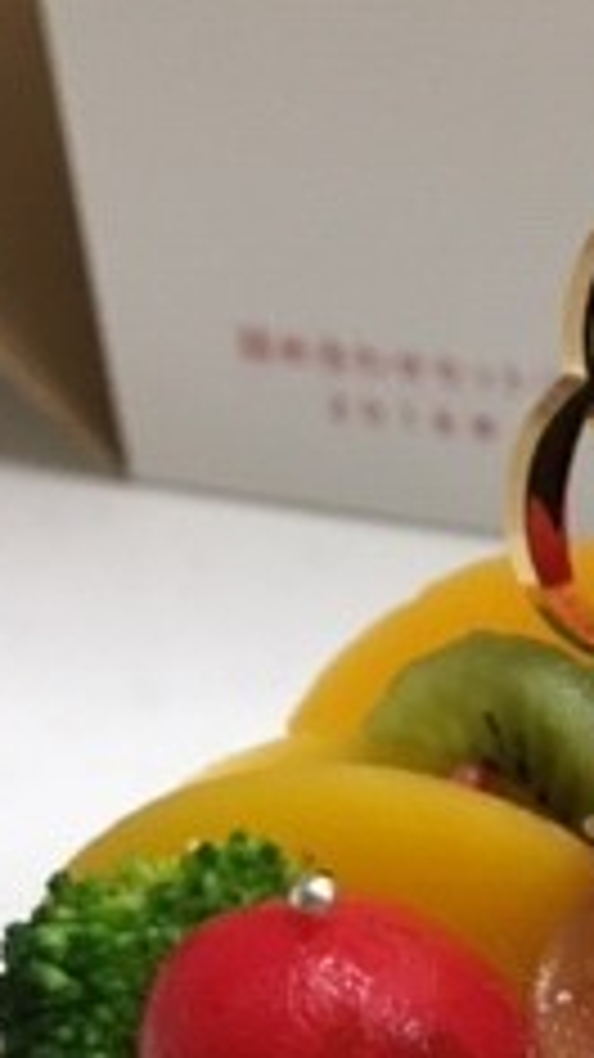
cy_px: 1175
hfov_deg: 13.5
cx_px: 806
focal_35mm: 86
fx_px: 2411
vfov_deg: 23.2
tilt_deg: -45.3
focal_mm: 4.15
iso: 160
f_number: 2.2
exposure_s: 1/30
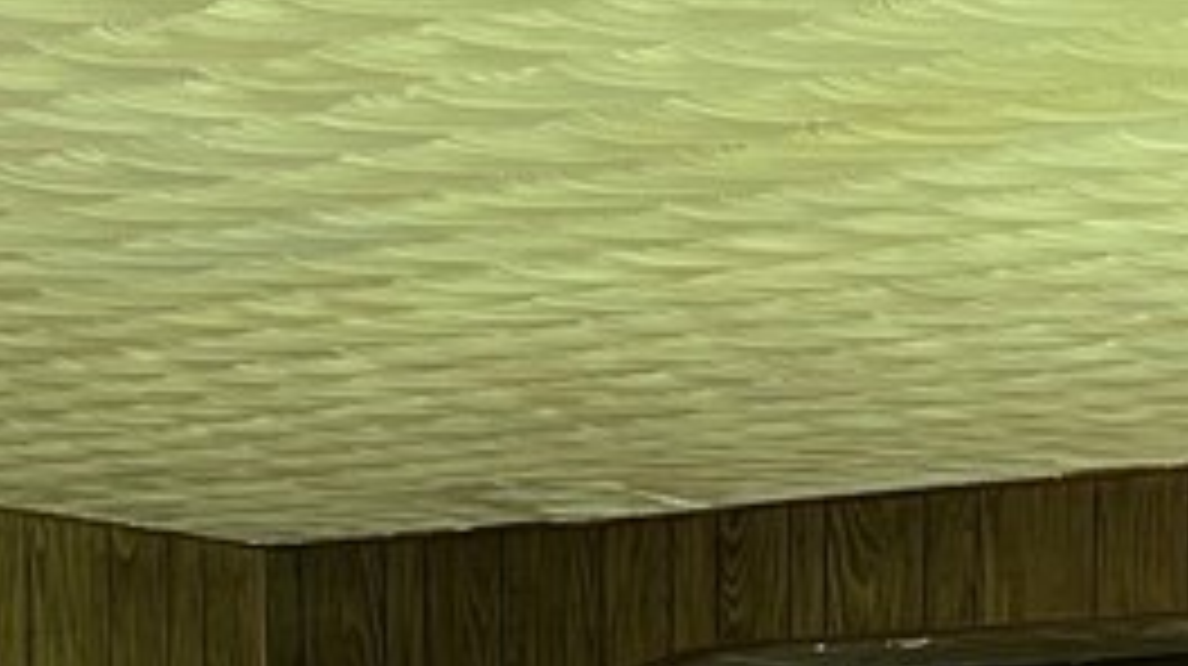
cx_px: 639
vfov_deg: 10.3
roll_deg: +0.9
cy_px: 1251
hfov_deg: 19.5
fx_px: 3462
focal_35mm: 110
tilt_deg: -5.0
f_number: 1.6
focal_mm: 5.1
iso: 125
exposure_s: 1/70
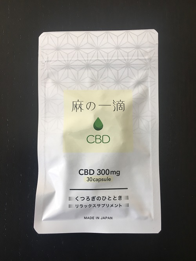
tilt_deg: -86.1
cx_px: 98
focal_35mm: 29
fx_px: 219
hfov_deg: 48.3
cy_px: 130
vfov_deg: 61.6
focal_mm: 4.15
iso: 25
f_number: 2.2
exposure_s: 1/40
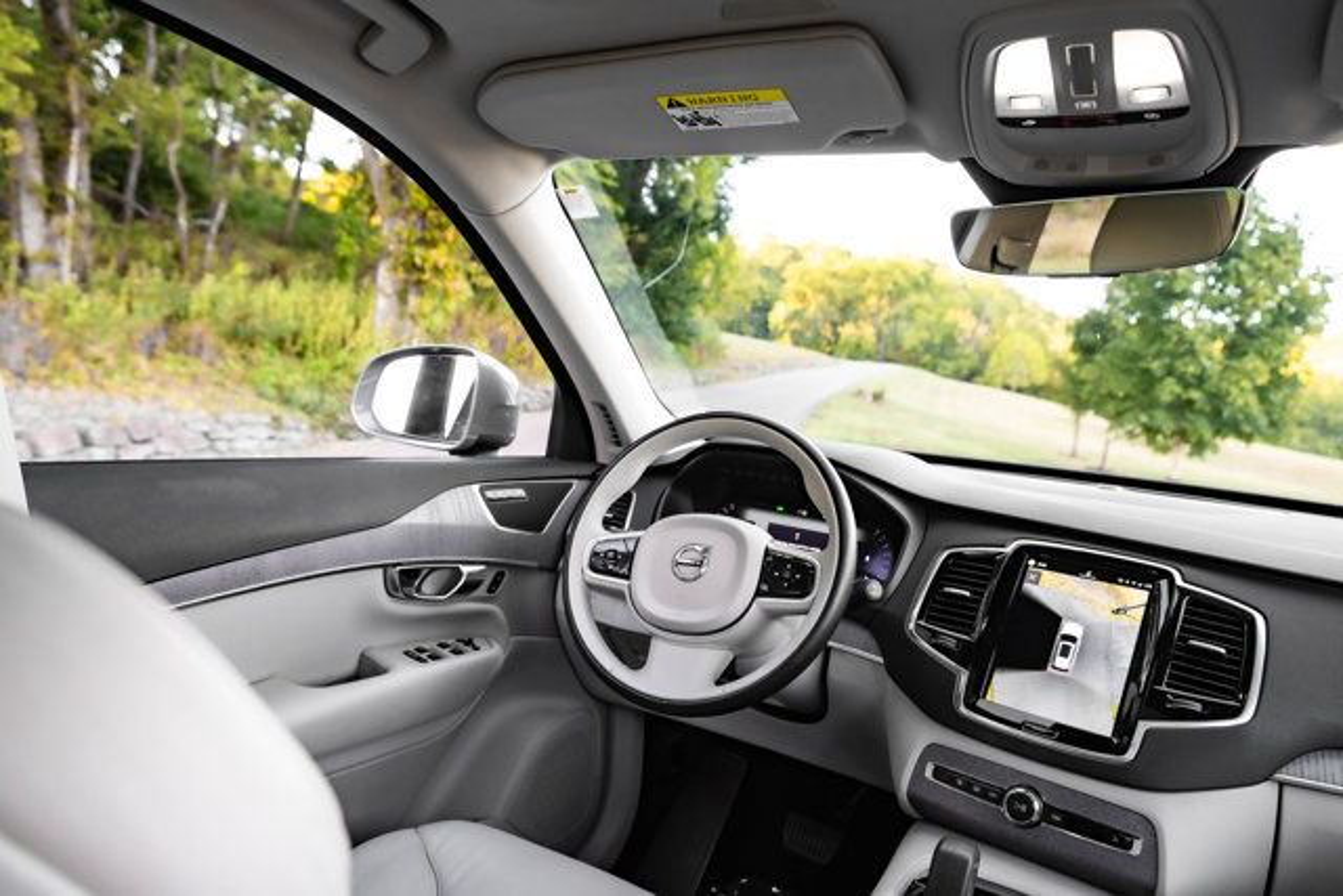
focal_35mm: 24
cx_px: 672
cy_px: 448
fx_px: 895
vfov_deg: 53.2
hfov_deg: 73.7
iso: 640
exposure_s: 1/250
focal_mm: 24
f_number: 4.5
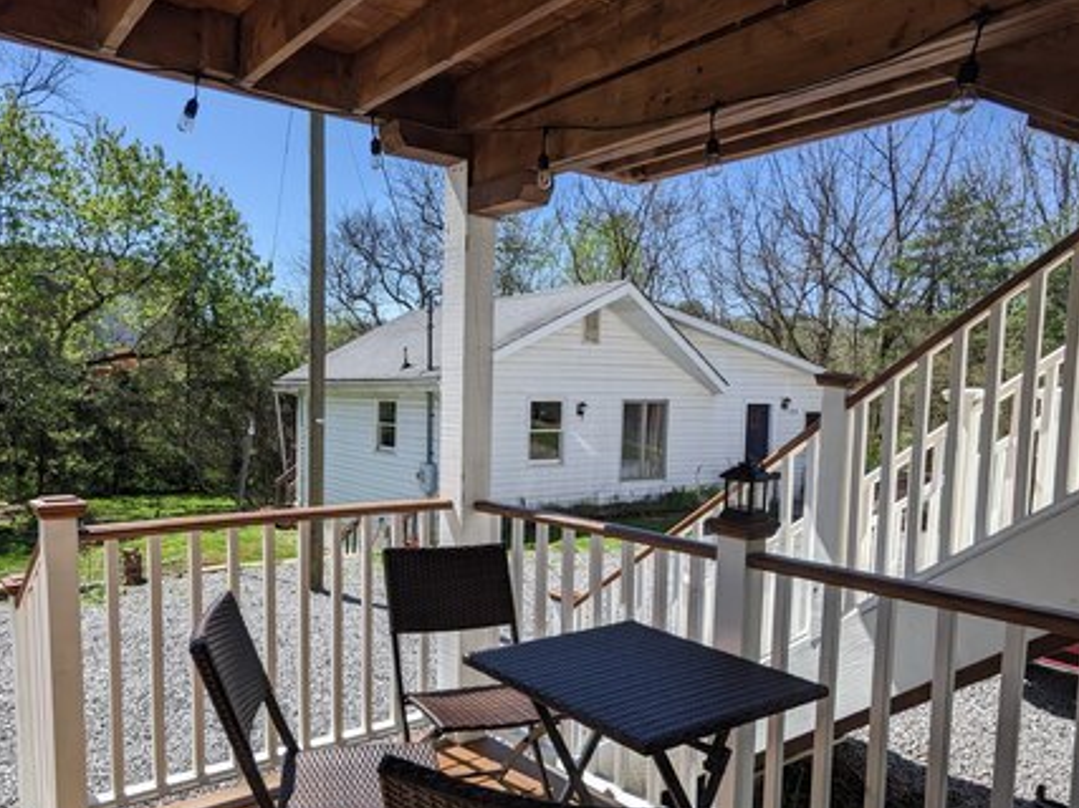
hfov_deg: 68.5
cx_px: 413
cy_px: 462
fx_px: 779
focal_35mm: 25
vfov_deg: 54.7
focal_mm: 2.22
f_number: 2.2
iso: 36
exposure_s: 1/1046
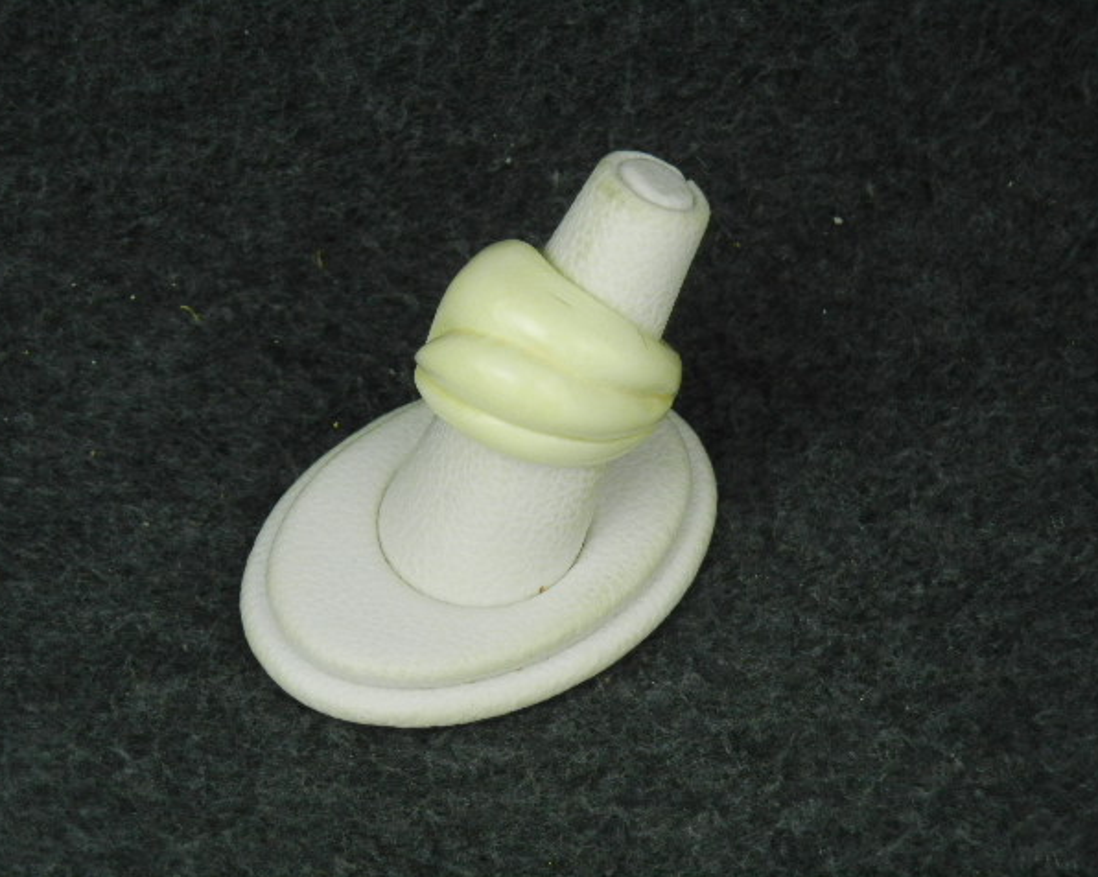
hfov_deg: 18.0
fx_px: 3475
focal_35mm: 107
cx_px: 534
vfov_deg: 14.4
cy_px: 438
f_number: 4.5
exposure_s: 1/7.5
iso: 200
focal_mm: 18.3
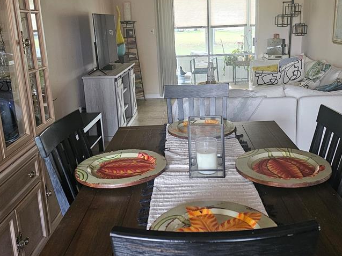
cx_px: 191
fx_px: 365
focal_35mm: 37
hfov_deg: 50.1
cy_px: 115
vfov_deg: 38.6
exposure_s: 1/120
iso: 800
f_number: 1.7
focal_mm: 6.3
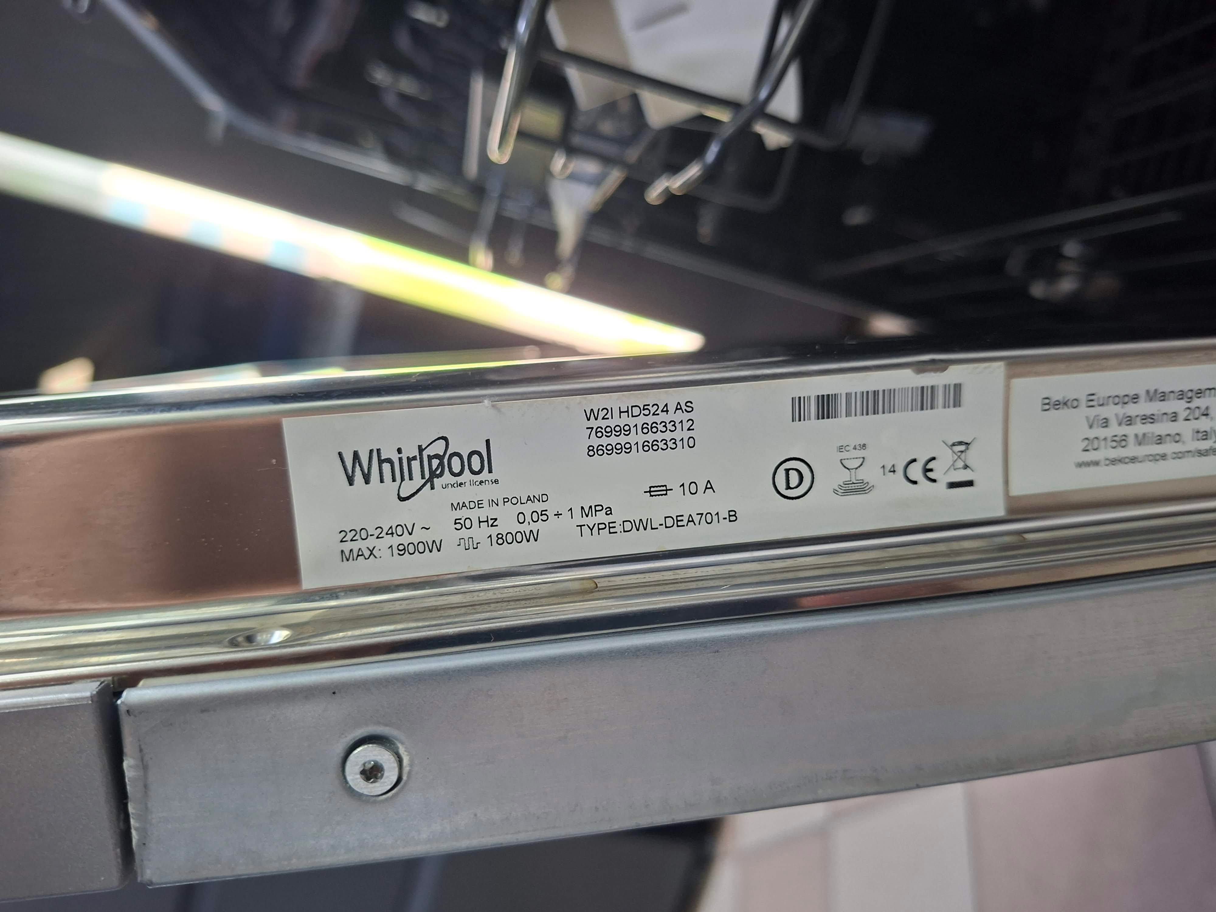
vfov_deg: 58.9
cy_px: 456
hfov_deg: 73.9
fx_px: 808
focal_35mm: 23
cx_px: 608
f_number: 1.8
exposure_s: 1/50
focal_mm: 5.54
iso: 320
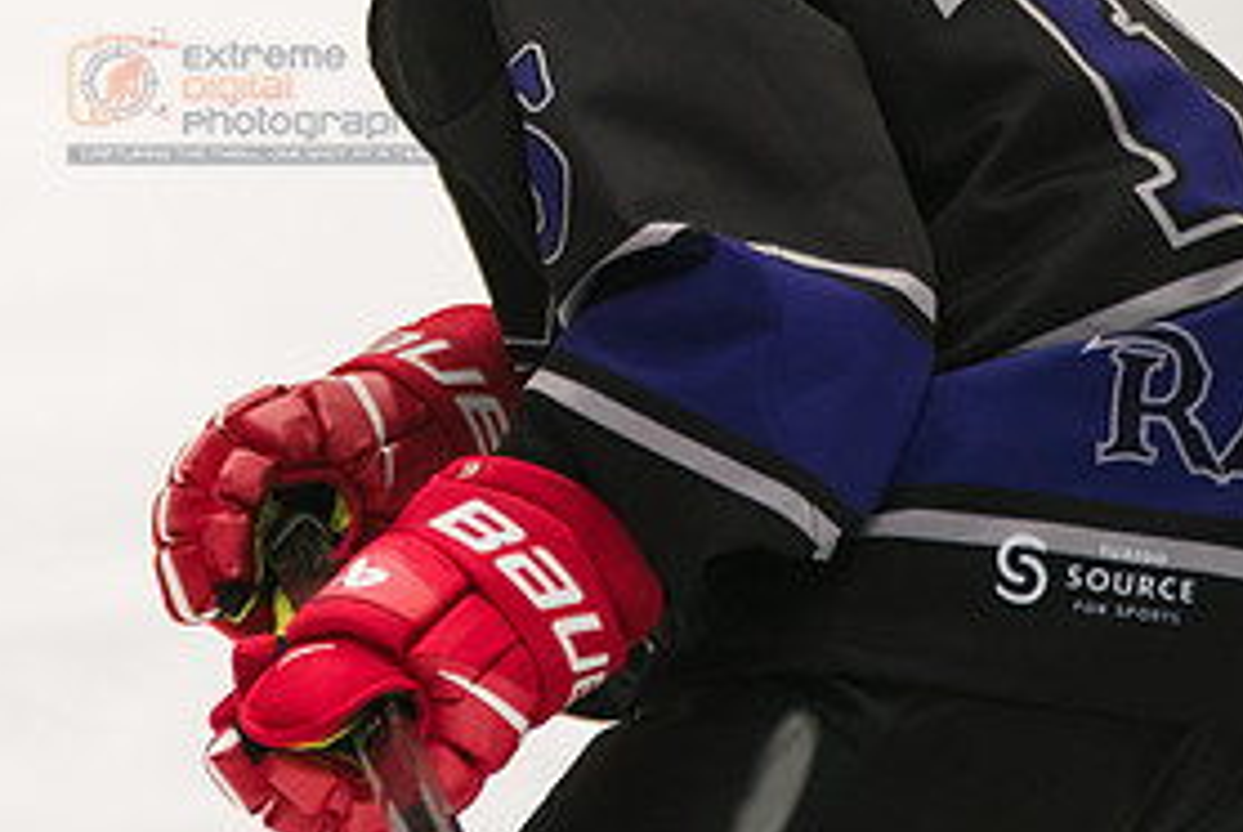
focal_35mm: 806
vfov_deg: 1.7
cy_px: -155
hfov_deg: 2.6
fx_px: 27858
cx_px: -116
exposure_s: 1/1250
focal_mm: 300
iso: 2000
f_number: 3.2
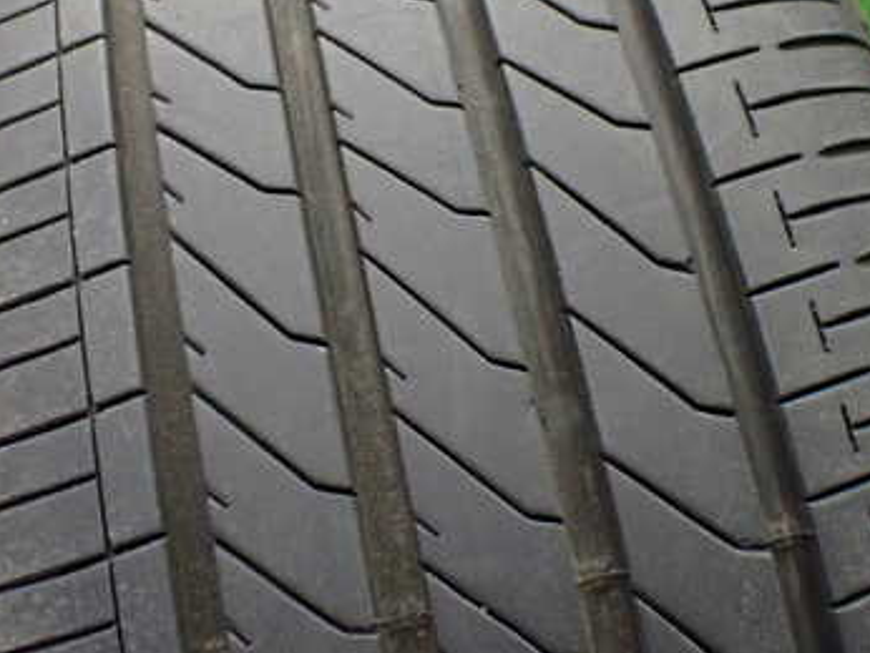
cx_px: 407
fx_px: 1308
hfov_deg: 36.8
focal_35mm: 52
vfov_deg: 27.8
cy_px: 193
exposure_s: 1/125
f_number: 2.3
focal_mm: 5.4
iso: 640
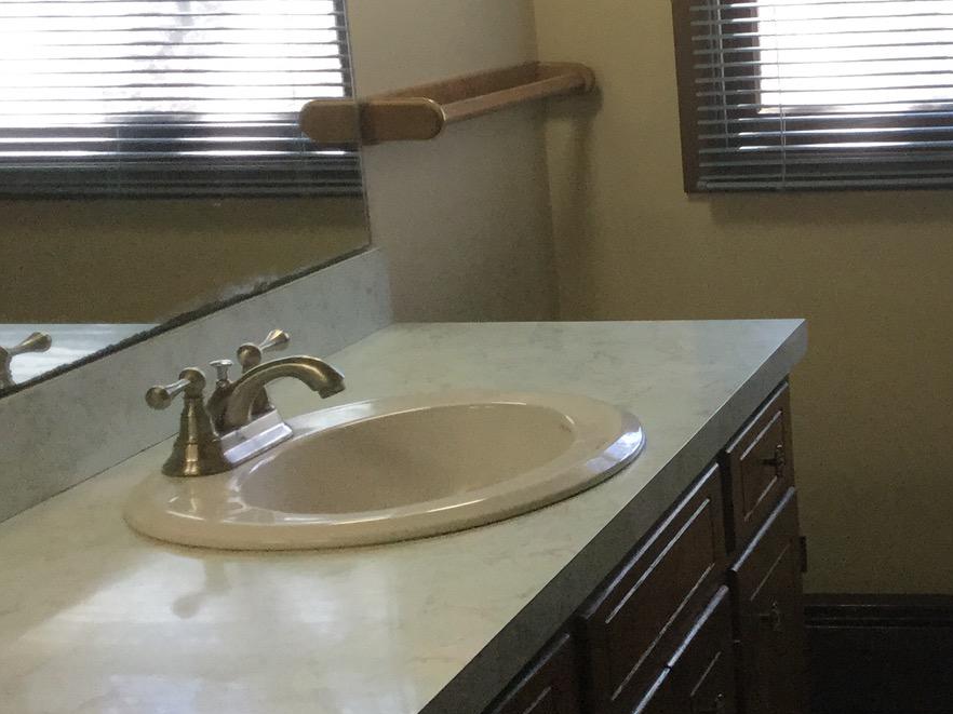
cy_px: 346
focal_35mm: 72
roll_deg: +2.3
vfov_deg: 20.4
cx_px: 984
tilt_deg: -12.1
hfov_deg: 25.5
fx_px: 1982
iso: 32
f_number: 2.4
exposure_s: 1/30
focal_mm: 3.3
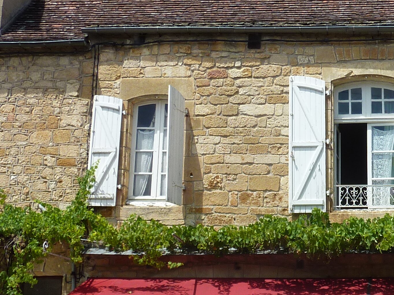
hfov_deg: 28.2
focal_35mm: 67
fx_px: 763
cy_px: 193
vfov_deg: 21.9
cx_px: 333
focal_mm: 4.1
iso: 80
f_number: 4.5
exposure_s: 1/500
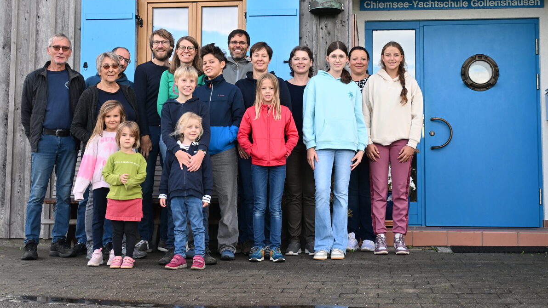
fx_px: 828
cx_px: 276
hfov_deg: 36.6
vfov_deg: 21.1
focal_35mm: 57
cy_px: 134
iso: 360
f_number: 5.3
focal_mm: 36
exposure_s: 1/250
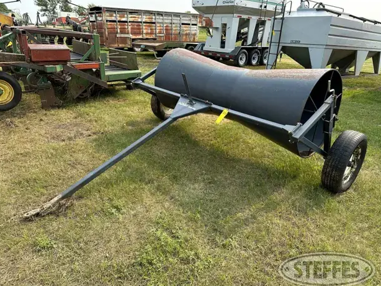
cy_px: 146
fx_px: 275
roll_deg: +0.6
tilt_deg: -20.5
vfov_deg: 54.9
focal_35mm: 25
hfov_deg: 69.4
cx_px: 190
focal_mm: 6.86
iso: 80
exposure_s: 1/1374
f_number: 1.78
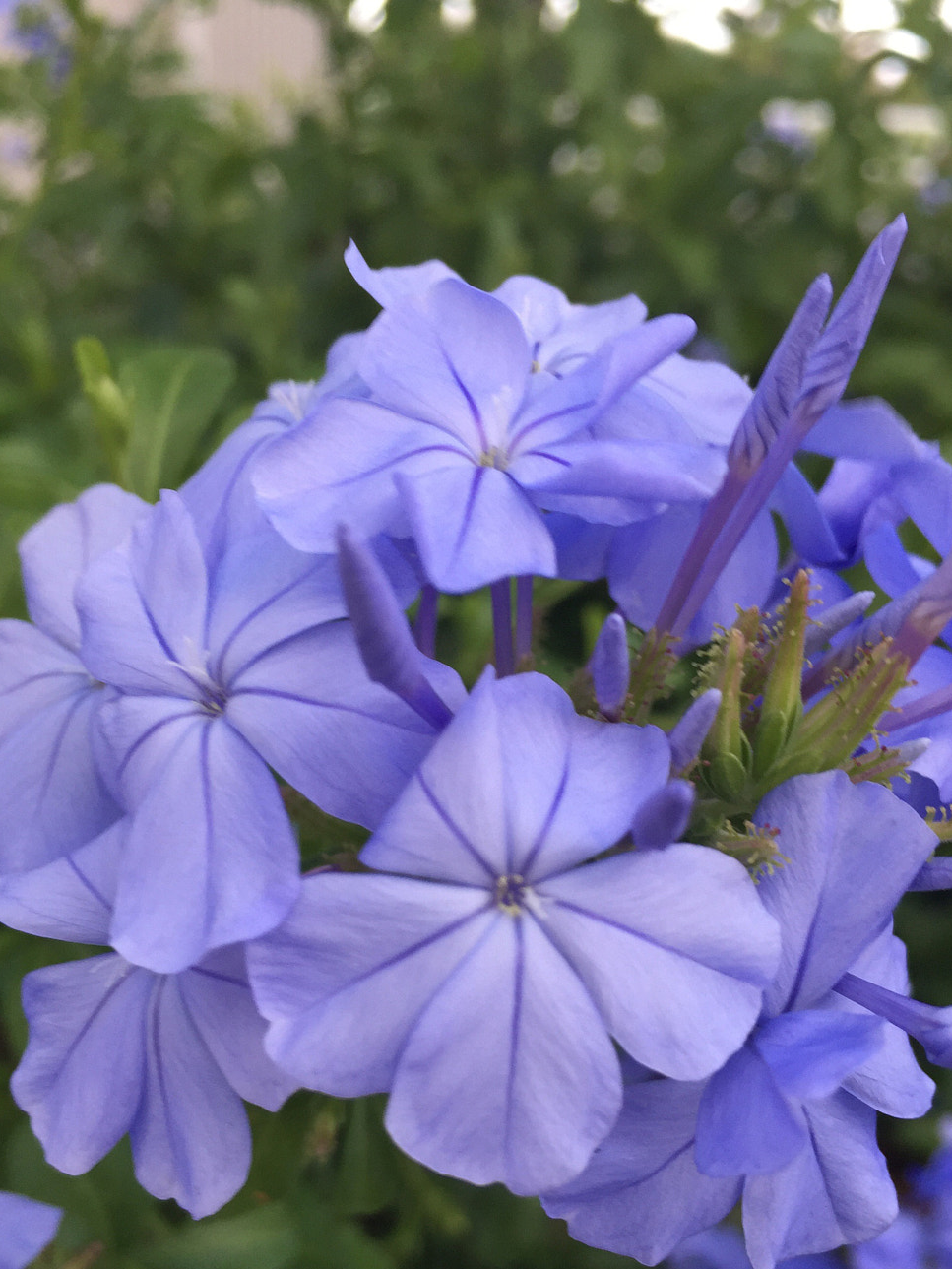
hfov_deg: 39.6
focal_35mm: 36
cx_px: 445
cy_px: 780
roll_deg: -2.0
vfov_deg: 50.9
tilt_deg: -25.4
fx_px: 1320
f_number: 2.2
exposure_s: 1/120
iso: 40
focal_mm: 4.15
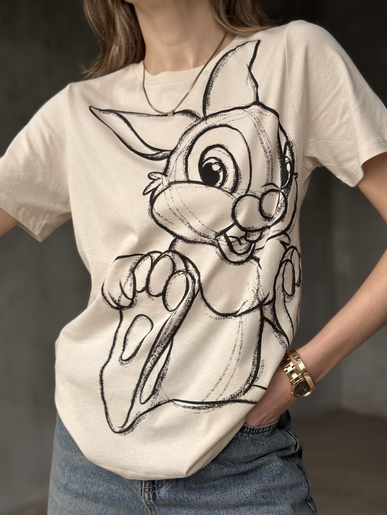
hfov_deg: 30.3
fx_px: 716
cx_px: 194
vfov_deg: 39.7
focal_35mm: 48
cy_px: 258
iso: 125
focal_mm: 6.86
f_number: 1.78
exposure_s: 1/104
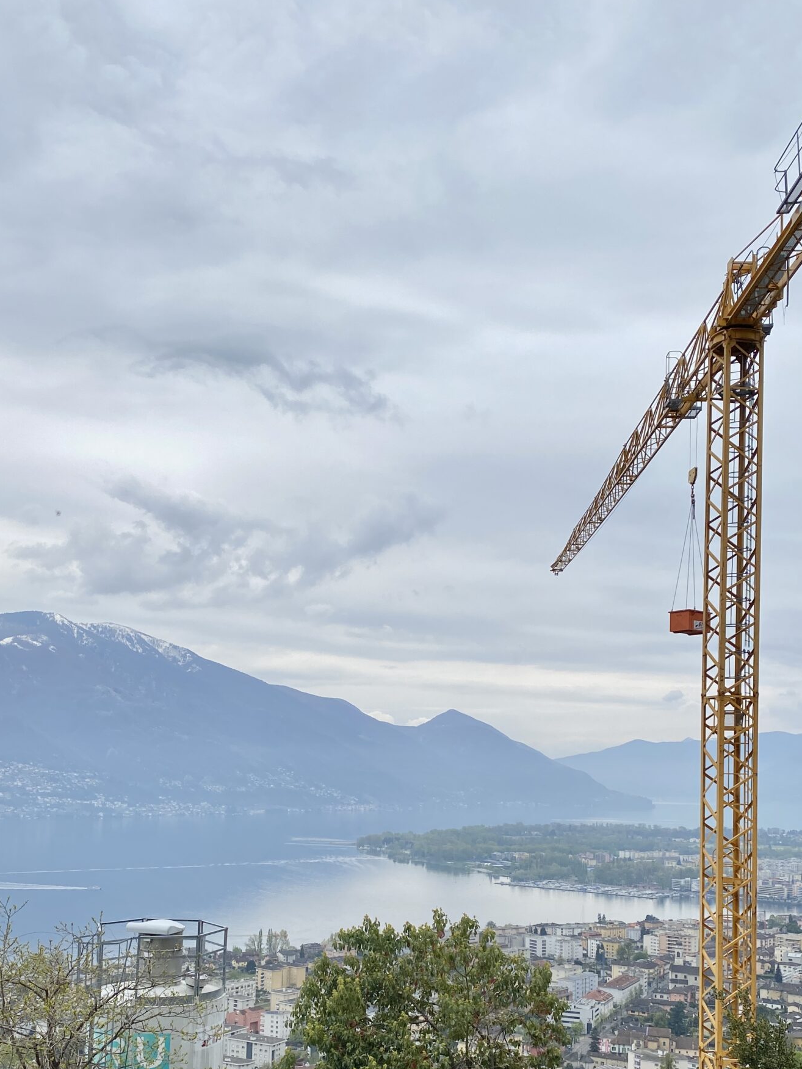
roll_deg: -1.0
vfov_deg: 47.8
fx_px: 1174
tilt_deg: +3.1
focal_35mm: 38
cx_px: 398
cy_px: 746
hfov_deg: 37.7
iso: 32
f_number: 1.8
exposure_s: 1/2315
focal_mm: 4.25
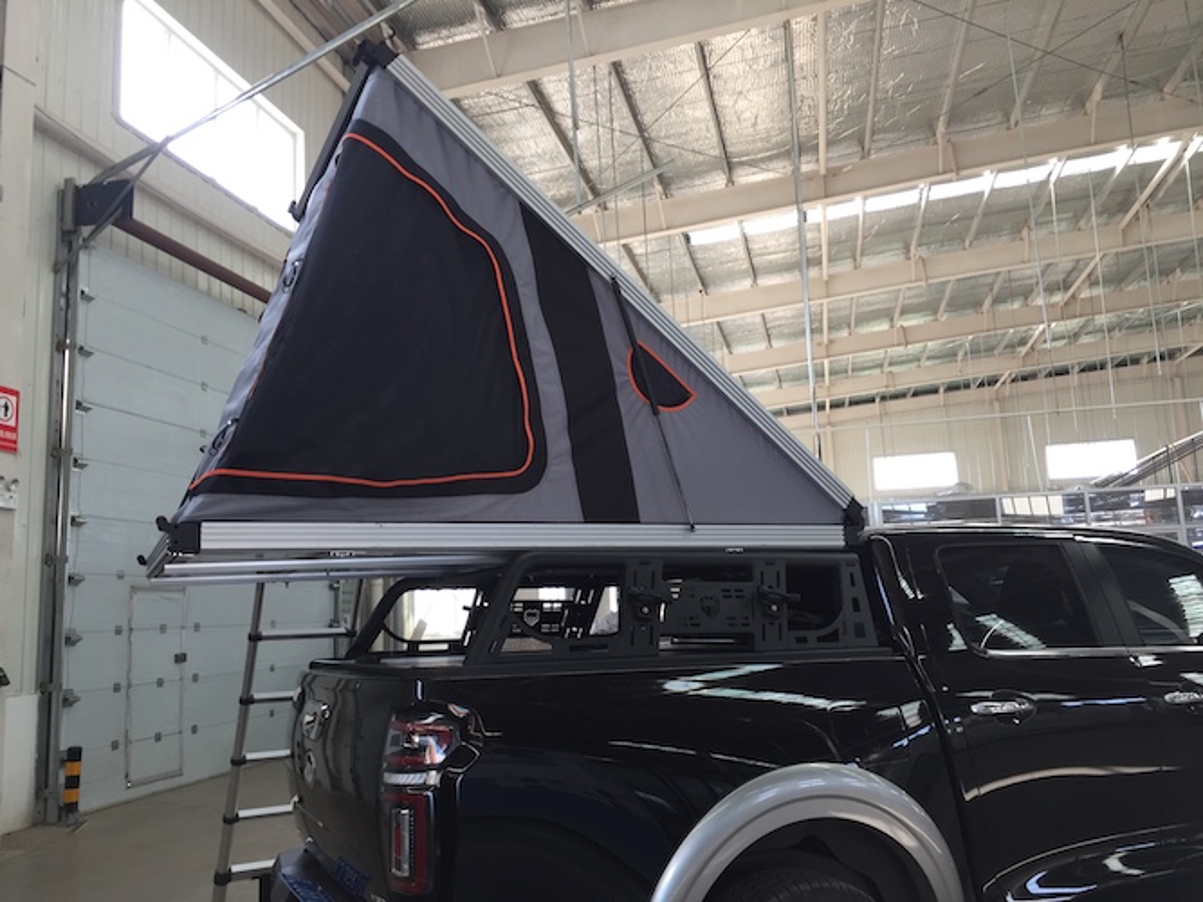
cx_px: 602
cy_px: 451
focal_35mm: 29
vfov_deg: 48.2
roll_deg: +3.9
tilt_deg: +9.3
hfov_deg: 61.7
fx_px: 1008
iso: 32
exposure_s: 1/50
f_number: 2.2
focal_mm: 4.15
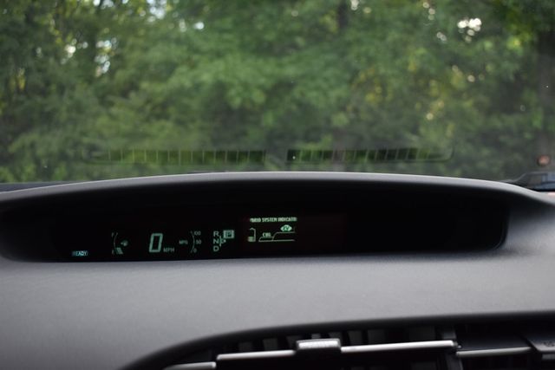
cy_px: 185
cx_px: 278
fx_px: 671
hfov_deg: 45.0
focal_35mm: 44
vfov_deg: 30.9
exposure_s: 1/250
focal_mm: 29
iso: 400
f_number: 4.2
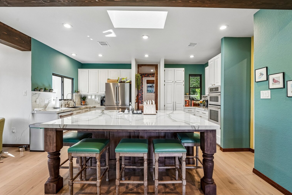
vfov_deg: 77.3
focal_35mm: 15
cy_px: 98
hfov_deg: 100.4
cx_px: 150
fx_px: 122
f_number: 8
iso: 400
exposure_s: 1/25
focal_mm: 14
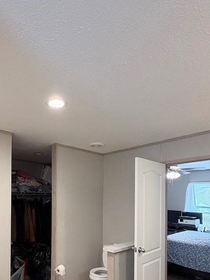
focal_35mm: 24
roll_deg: -0.8
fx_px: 194
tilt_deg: +0.5
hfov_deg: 55.4
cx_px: 66
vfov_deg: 68.6
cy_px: 197
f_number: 2.2
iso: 250
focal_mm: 2.22
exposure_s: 1/60
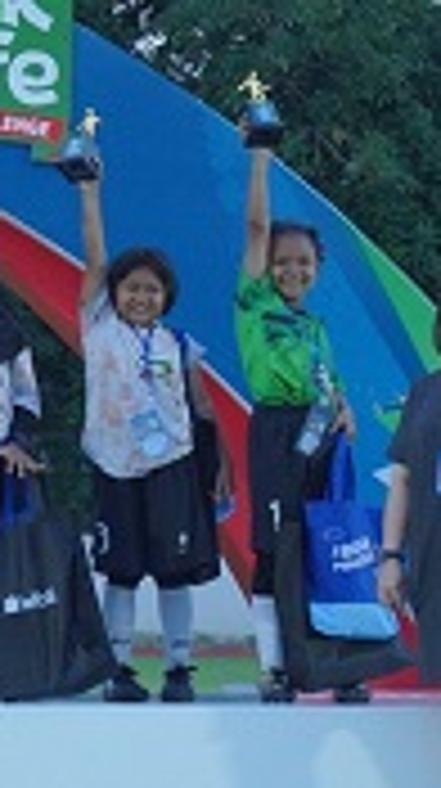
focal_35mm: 210
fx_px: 4380
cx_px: -598
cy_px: 167
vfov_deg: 10.2
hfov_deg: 5.6
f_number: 4
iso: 1000
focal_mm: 50
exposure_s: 1/200
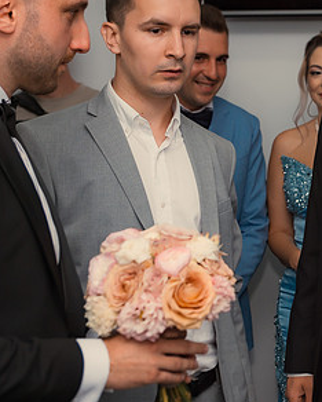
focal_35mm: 87
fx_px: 1035
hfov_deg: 16.9
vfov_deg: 21.9
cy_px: 135
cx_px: 388
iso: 320
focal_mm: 42
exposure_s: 1/125
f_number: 3.5
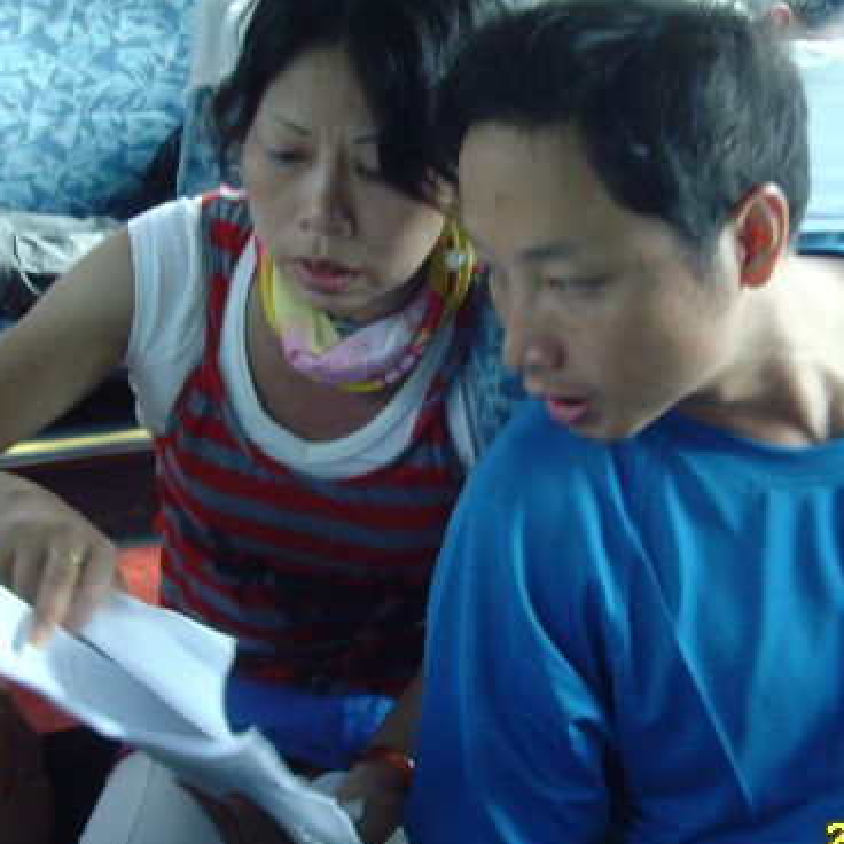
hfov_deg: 28.6
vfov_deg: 28.6
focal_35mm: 60
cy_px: 401
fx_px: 1655
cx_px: 459
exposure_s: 1/45
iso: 200
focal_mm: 6.6
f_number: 3.5
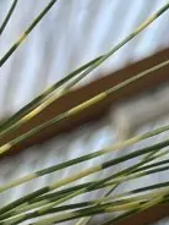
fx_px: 996
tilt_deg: +1.8
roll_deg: +24.8
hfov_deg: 9.4
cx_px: -100
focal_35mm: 153
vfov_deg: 11.0
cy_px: 536
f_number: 1.6
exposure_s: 1/339
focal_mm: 5.1
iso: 50
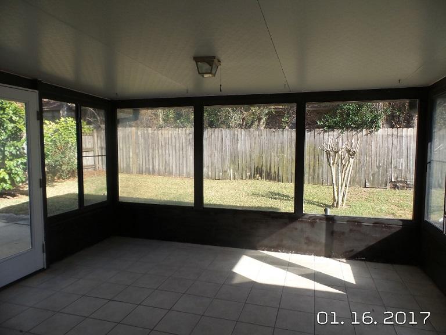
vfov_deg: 58.9
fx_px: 296
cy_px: 168
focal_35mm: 23
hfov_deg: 73.9
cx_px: 223
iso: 100
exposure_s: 1/250
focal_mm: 4.1
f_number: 4
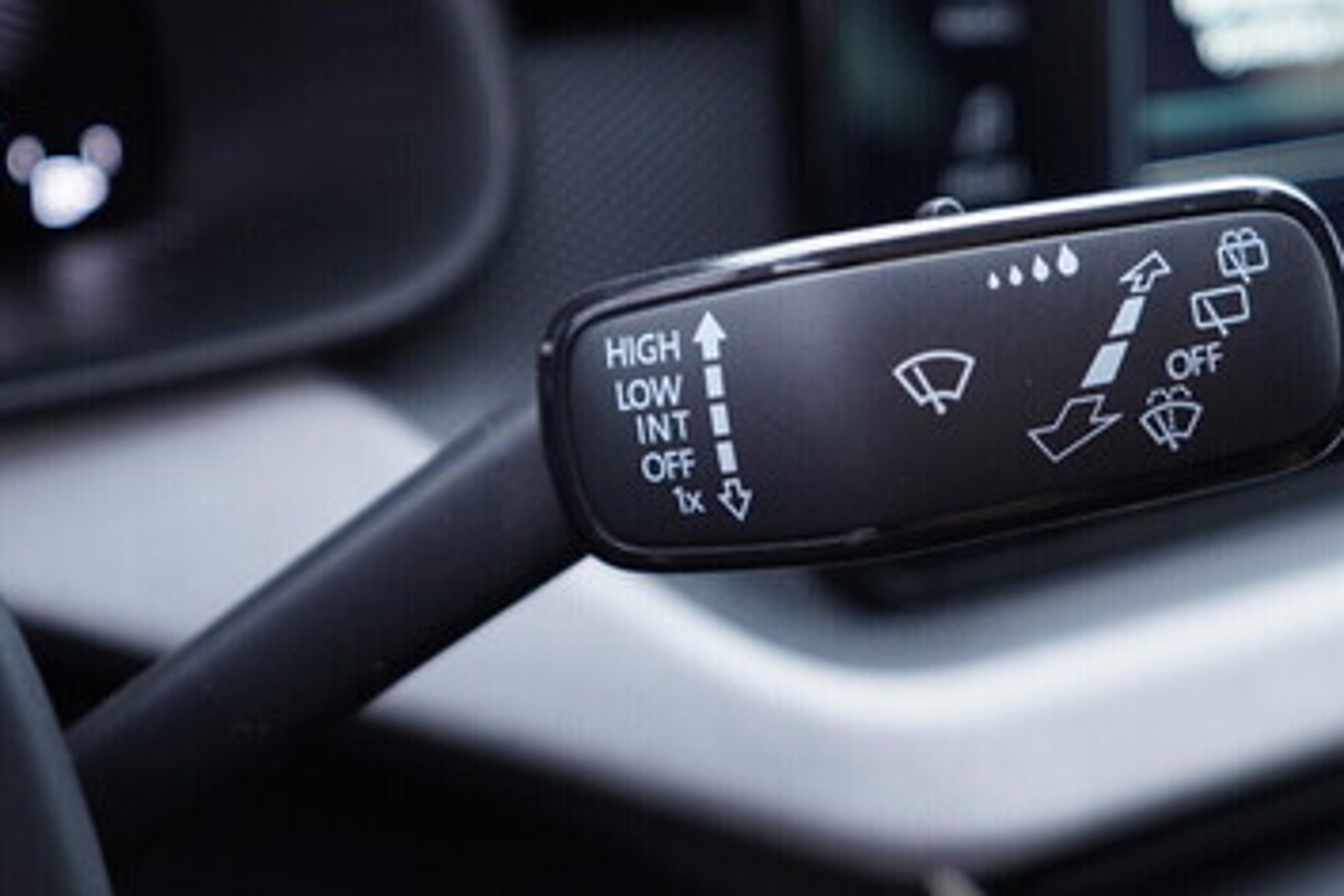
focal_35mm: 56
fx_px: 2091
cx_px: 729
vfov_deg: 24.2
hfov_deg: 35.6
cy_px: 378
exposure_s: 1/40
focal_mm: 24
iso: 320
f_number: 2.8
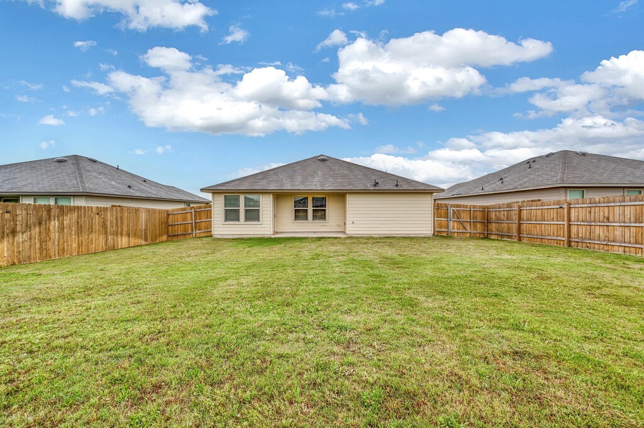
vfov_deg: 81.1
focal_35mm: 14
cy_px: 214
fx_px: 250
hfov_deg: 104.3
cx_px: 322
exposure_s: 1/200
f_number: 8
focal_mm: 14
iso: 100
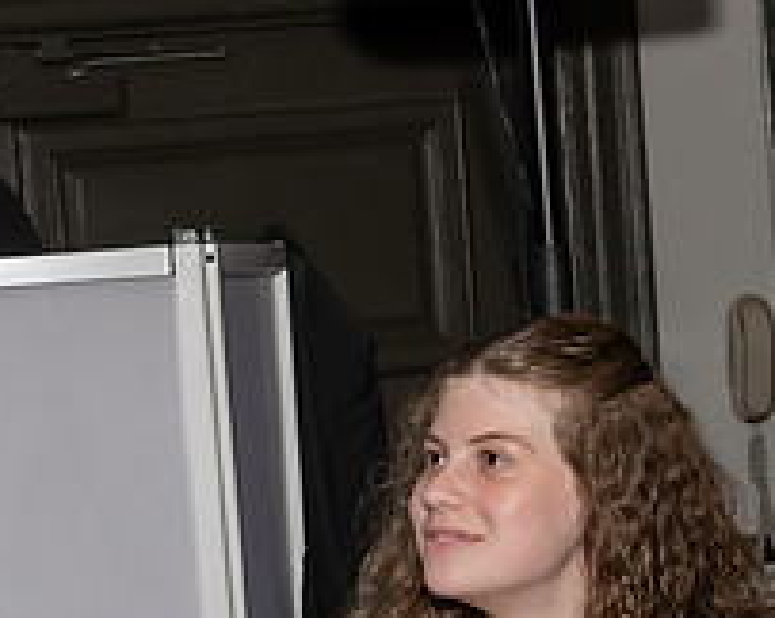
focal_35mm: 178
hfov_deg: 10.8
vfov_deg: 8.6
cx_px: 218
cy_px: 763
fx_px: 4079
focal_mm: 38
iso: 1000
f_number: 7.1
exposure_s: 1/250
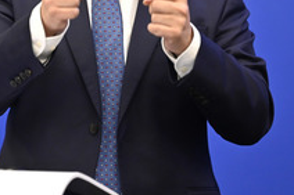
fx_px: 2342
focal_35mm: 287
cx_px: 31
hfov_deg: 7.2
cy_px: -4
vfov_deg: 4.8
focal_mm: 135
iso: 2000
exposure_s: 1/320
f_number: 2.8
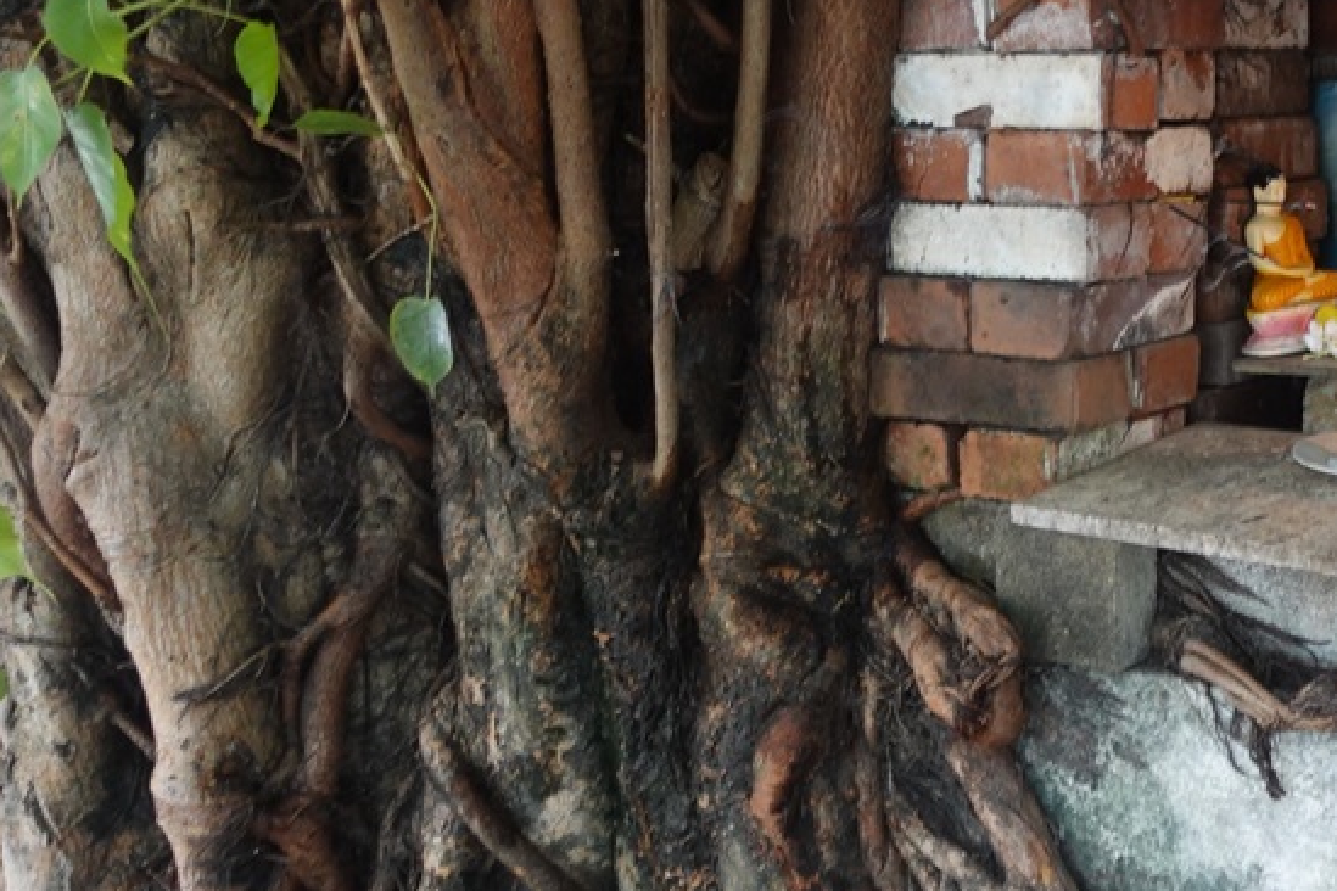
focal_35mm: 51
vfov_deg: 26.4
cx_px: 1298
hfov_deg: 35.6
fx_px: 1894
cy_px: 527
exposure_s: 1/30
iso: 400
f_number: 1.8
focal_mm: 8.8
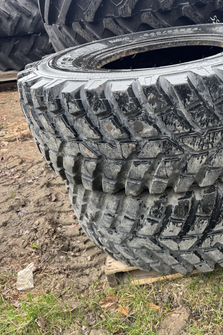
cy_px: 169
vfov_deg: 55.8
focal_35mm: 34
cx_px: 188
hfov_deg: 37.1
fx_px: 316
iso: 64
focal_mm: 6.76
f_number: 1.78
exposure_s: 1/182
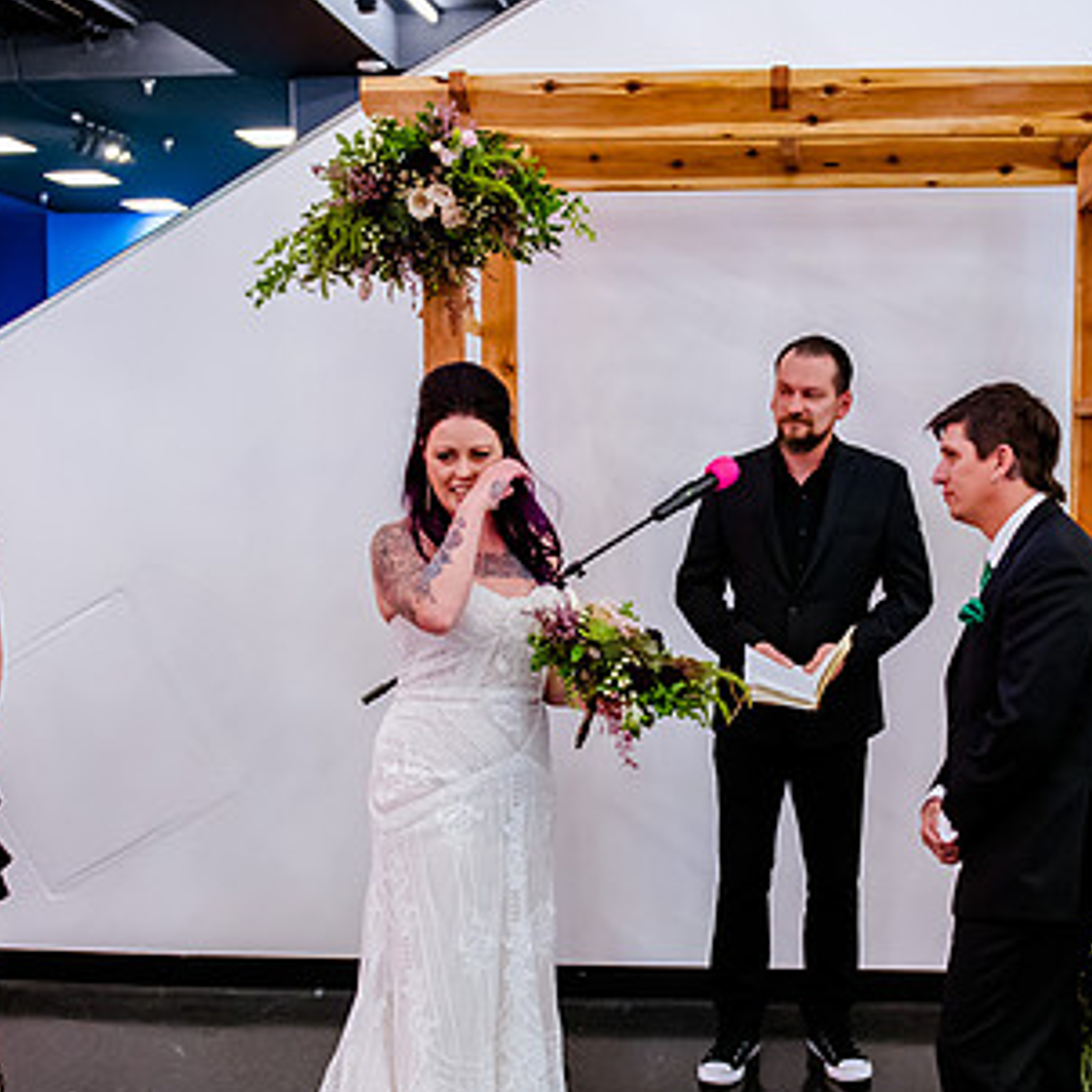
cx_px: 696
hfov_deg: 38.9
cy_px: 627
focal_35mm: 43
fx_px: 1535
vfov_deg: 39.1
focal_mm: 24
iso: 4000
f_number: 2.8
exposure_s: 1/100
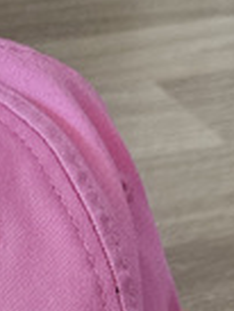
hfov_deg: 17.1
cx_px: -17
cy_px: 554
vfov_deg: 18.4
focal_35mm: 84
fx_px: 756
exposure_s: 1/100
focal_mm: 5.4
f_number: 1.8
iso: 250
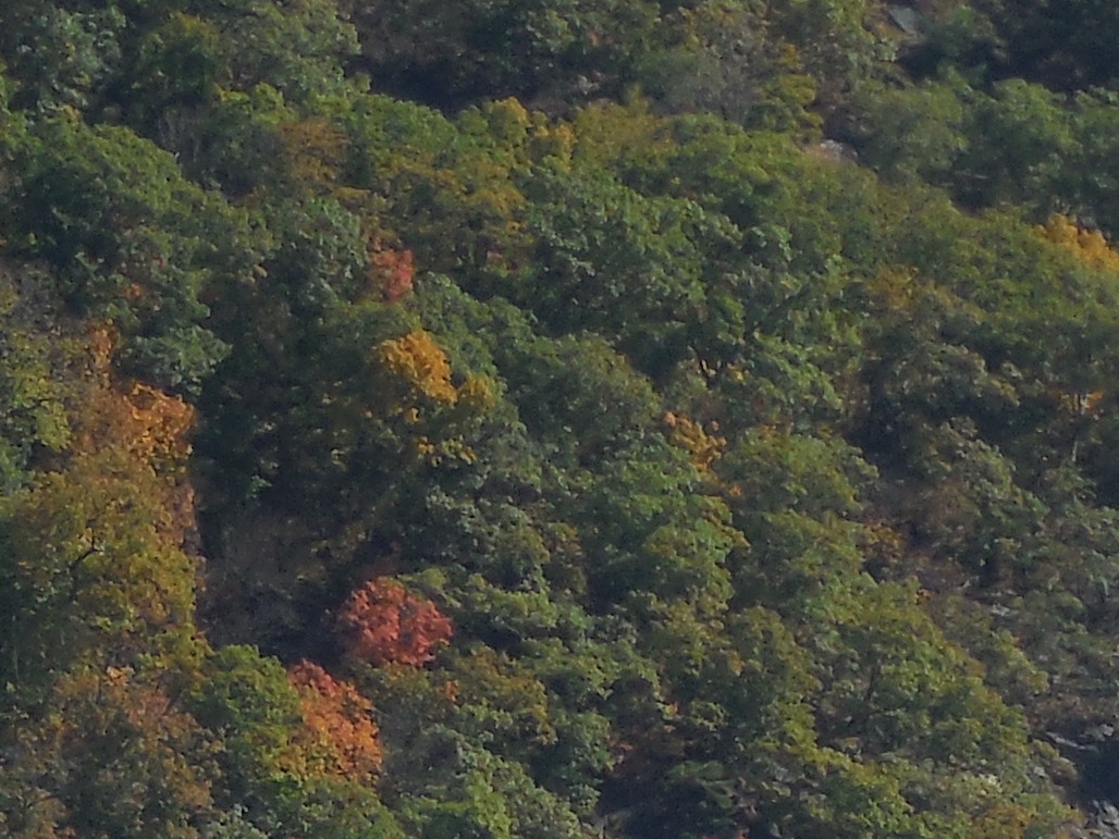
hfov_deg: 4.2
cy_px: 1538
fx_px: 15355
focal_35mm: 475
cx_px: 521
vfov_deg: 3.1
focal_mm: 19.1
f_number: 4.7
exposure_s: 1/640
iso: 125
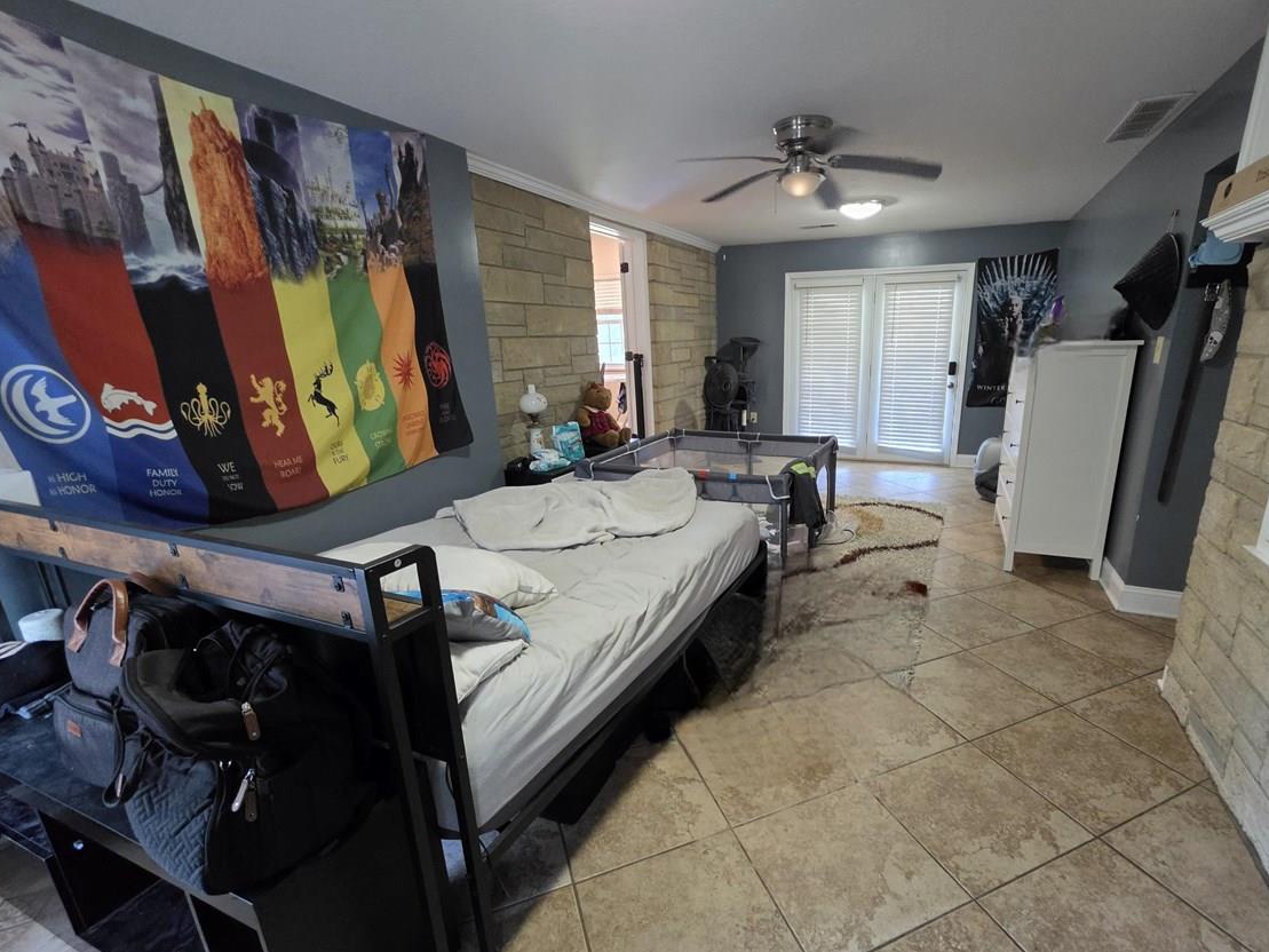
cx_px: 705
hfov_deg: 97.8
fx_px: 550
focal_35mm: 15
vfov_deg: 81.6
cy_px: 511
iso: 640
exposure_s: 1/60.2
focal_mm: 2.2
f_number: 1.9
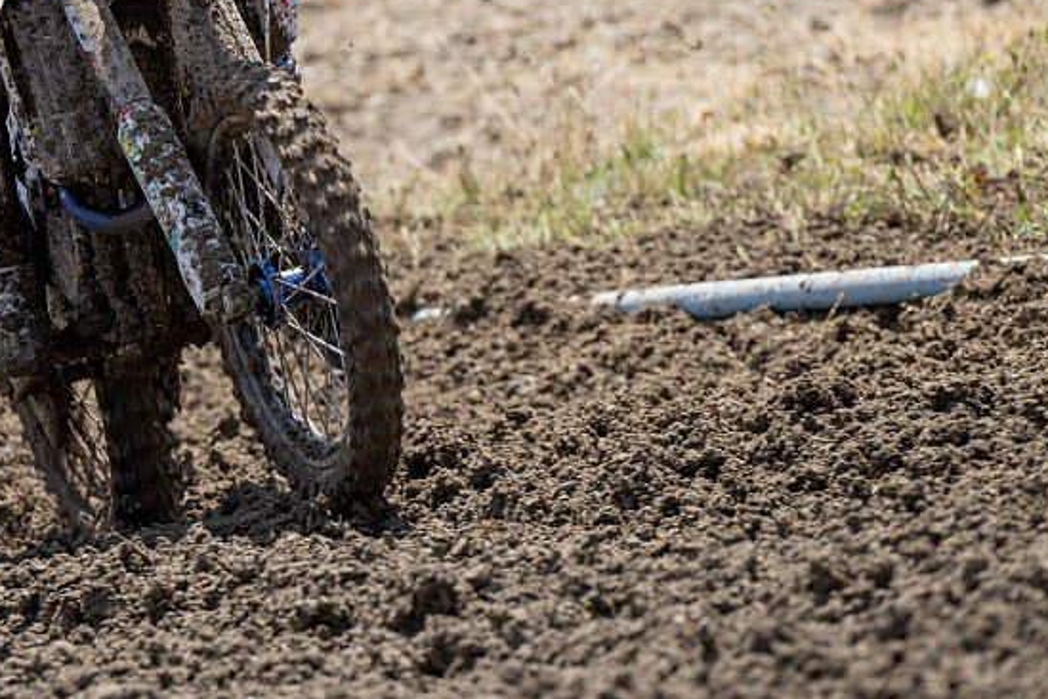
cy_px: 92
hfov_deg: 4.6
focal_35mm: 451
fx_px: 13128
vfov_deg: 3.0
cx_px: -128
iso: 200
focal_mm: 200
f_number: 4.5
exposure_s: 1/1250
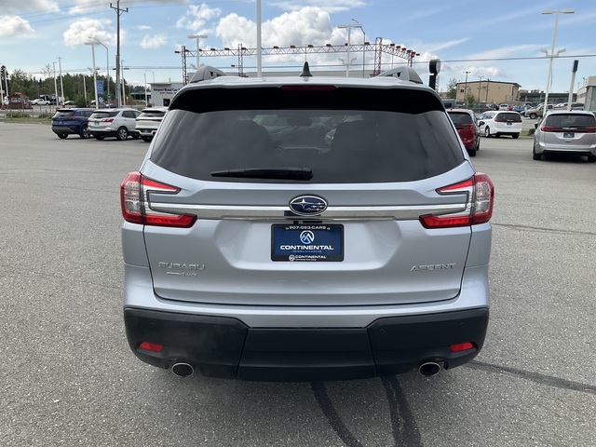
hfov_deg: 61.7
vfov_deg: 48.2
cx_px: 298
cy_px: 224
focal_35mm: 29
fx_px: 499
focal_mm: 3
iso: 25
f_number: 1.8
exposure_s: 1/1451
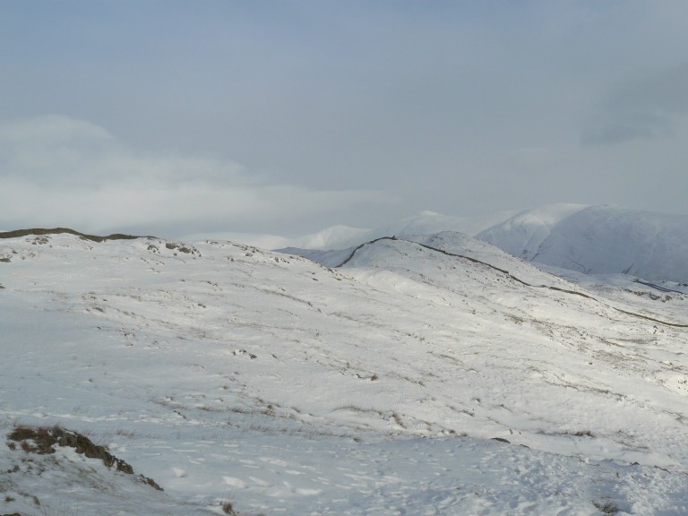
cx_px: 344
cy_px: 258
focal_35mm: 36
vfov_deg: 39.7
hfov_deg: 51.4
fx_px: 716
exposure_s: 1/400
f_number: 7.1
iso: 100
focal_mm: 6
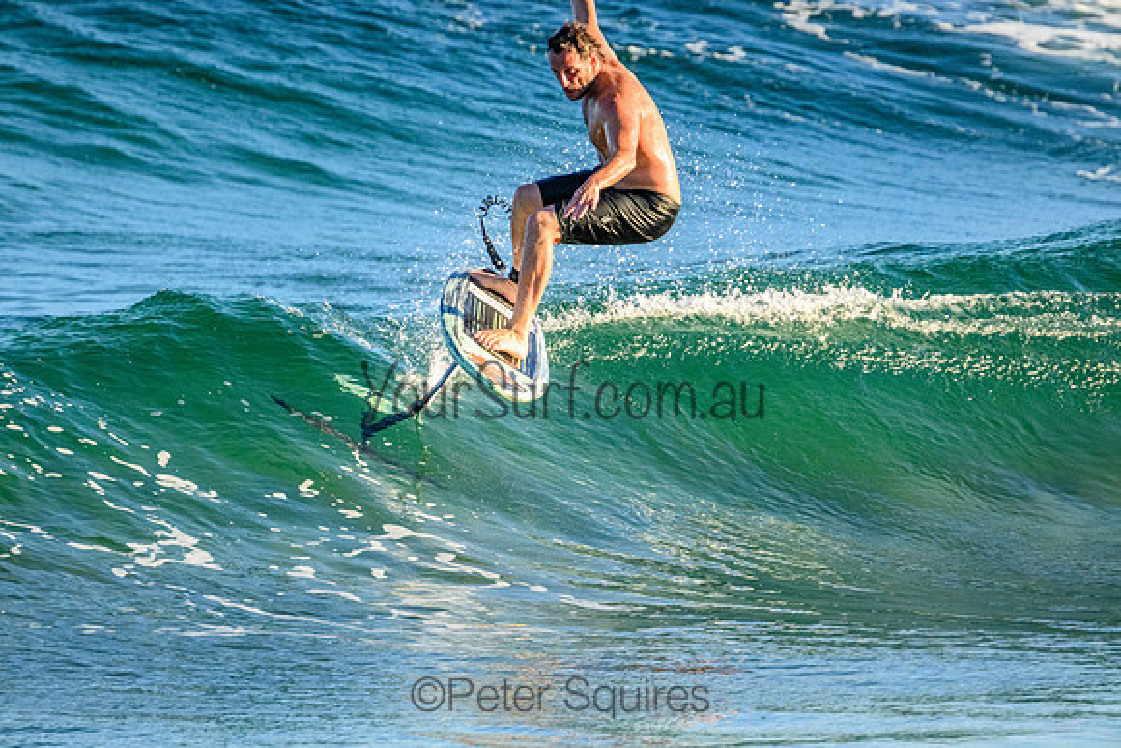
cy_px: 374
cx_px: 560
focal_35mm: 800
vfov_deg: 1.7
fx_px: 24916
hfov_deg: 2.6
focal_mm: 800
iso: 5000
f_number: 11
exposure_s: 1/2000
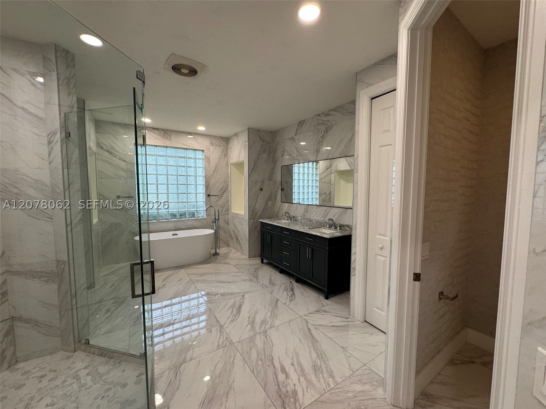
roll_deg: -0.7
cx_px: 273
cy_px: 204
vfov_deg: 85.7
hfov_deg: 102.1
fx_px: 221
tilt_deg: -4.4
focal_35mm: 14
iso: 160
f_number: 2.2
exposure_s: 1/120
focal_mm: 2.22
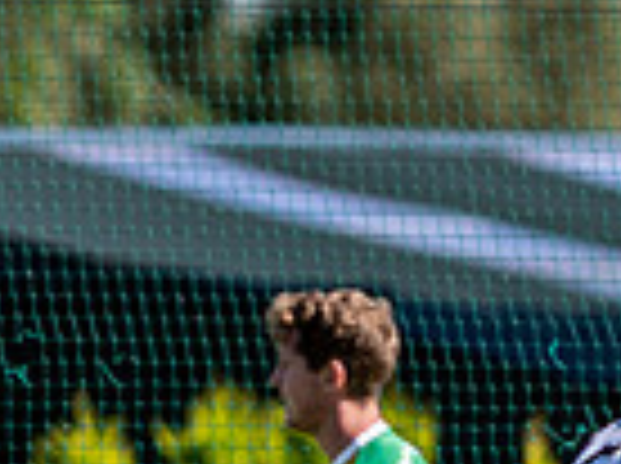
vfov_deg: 0.8
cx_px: 762
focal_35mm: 1868
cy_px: 801
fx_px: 33453
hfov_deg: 1.1
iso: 160
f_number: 2.8
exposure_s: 1/2000
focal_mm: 300
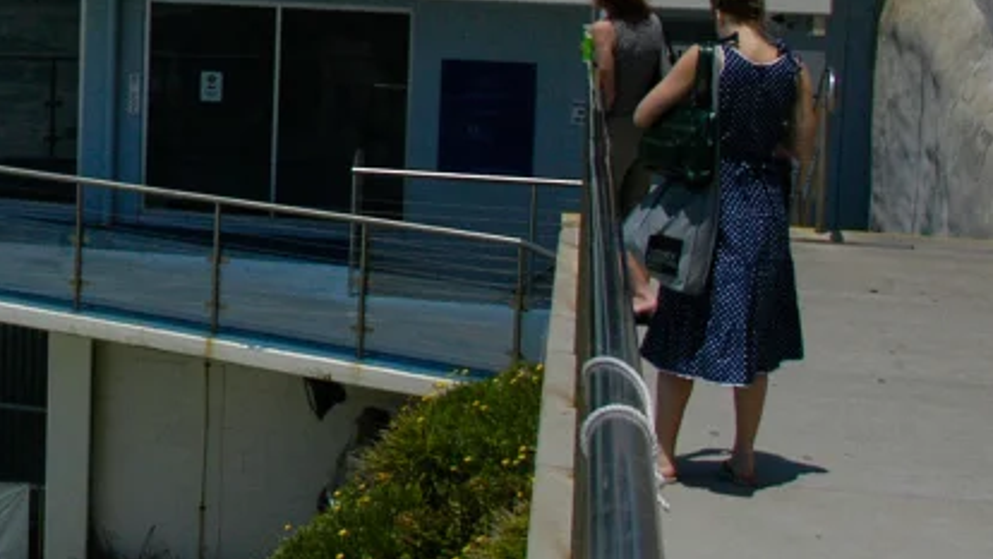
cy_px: -144
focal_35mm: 91
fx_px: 2396
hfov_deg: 21.5
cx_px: -240
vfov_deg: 12.9
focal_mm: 20
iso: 400
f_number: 11
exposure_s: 1/800
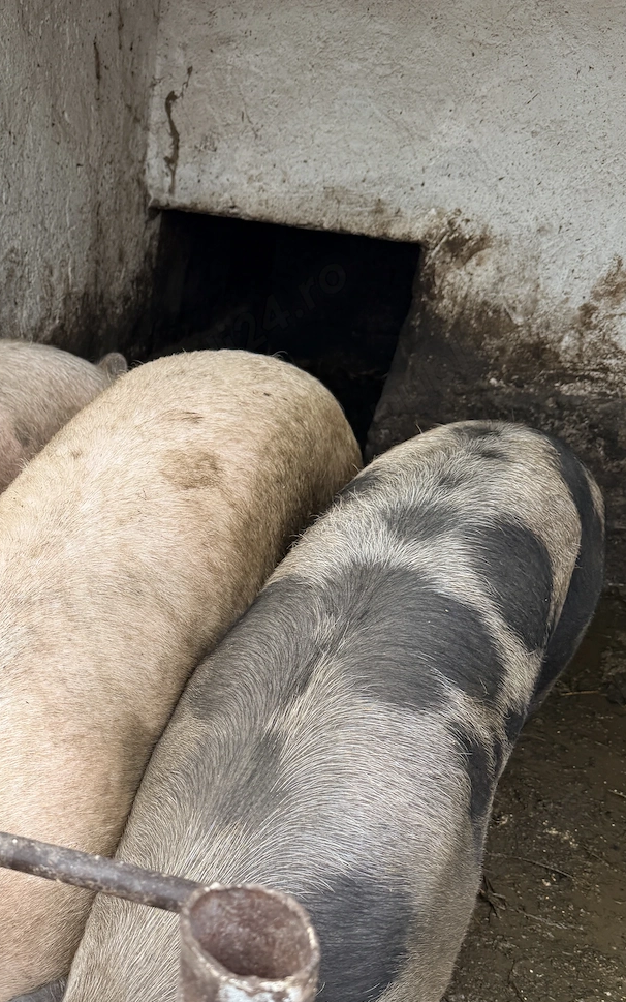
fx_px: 955
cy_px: 665
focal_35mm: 35
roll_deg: -2.1
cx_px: 115
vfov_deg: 54.2
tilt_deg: -31.8
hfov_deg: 35.0
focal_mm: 6.76
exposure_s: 1/121
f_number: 1.78
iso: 64
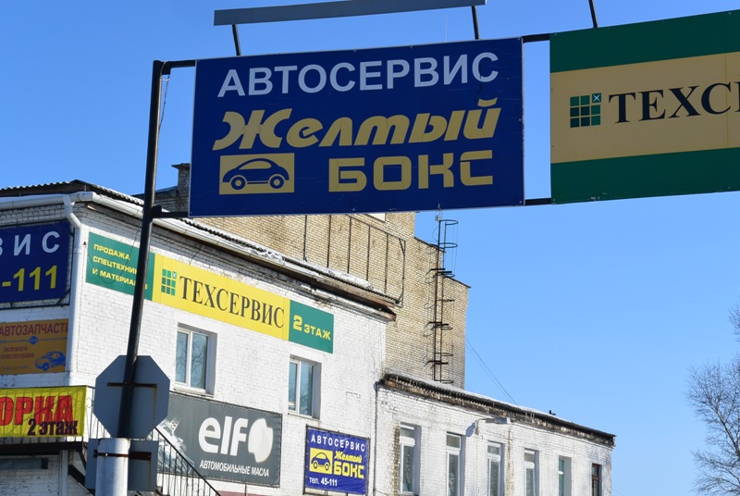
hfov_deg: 27.3
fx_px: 1523
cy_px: 248
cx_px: 370
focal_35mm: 74
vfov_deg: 18.5
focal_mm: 27.5
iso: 100
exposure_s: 1/640
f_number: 5.6
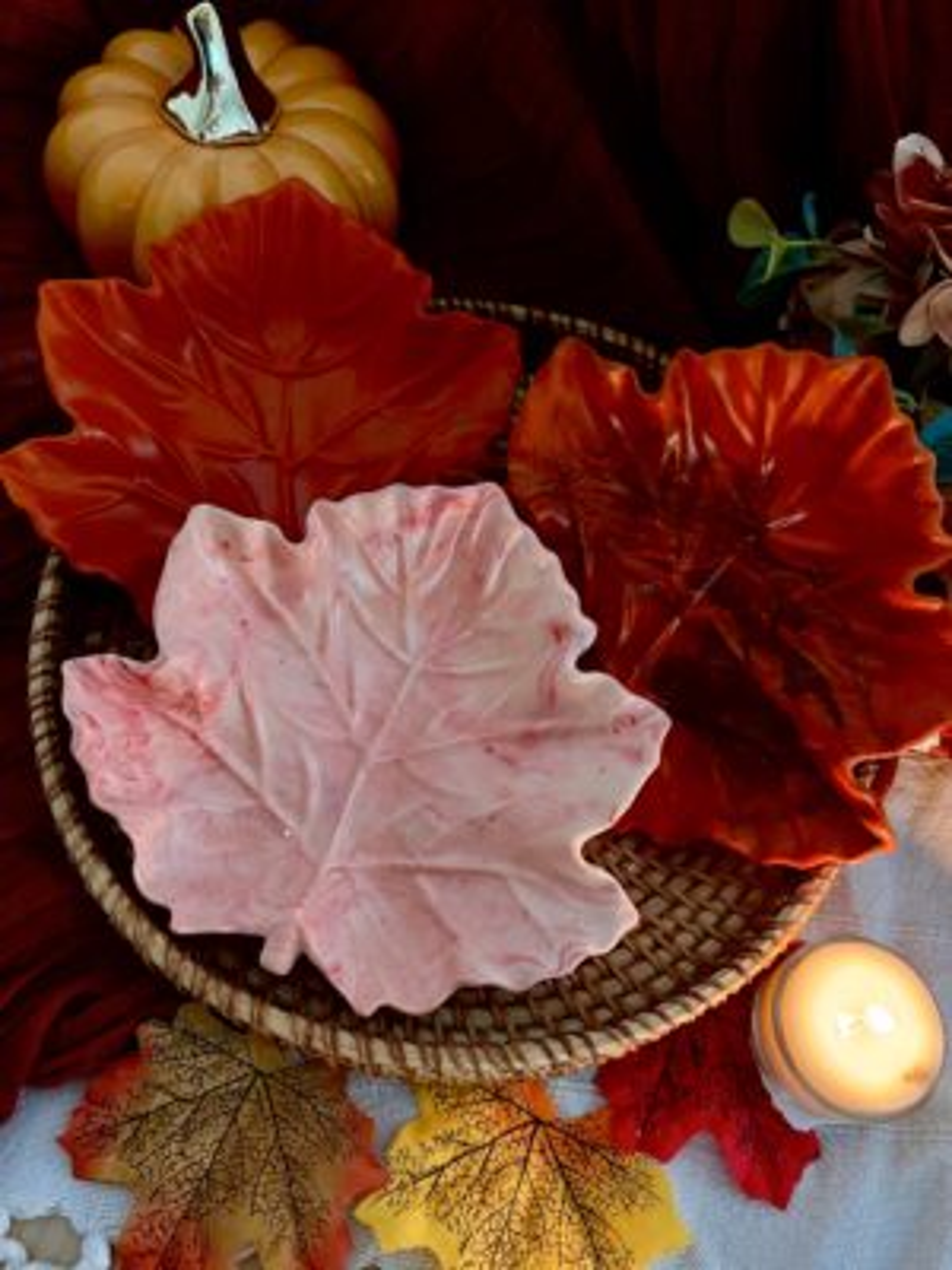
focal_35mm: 26
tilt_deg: -65.2
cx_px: 476
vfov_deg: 67.3
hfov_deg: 53.1
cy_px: 635
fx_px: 953
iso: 640
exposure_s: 1/30
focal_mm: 5.1
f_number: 1.6
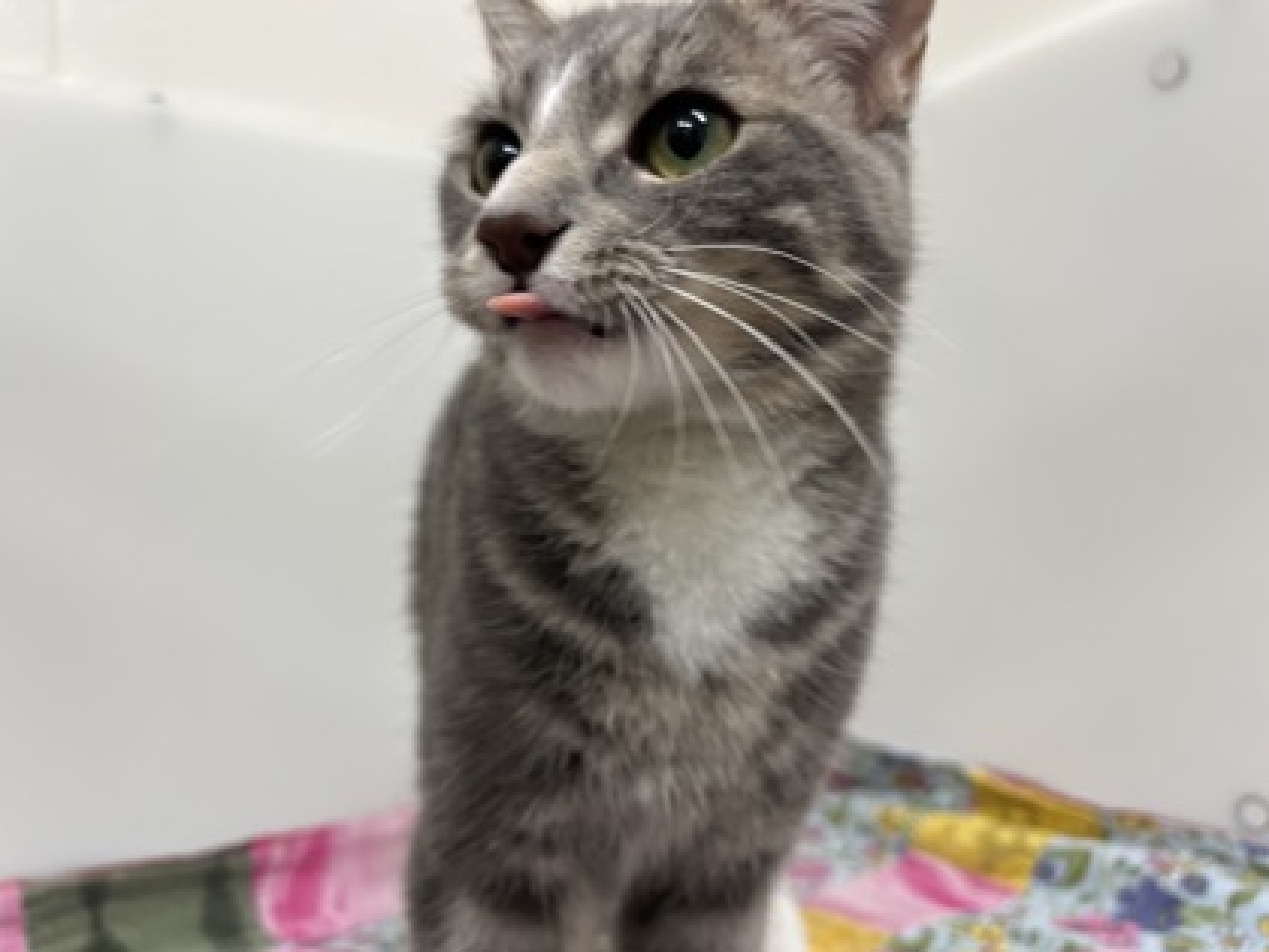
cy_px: 476
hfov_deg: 67.3
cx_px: 634
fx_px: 953
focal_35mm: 26
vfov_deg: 53.1
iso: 80
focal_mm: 5.1
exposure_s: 1/120
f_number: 1.6
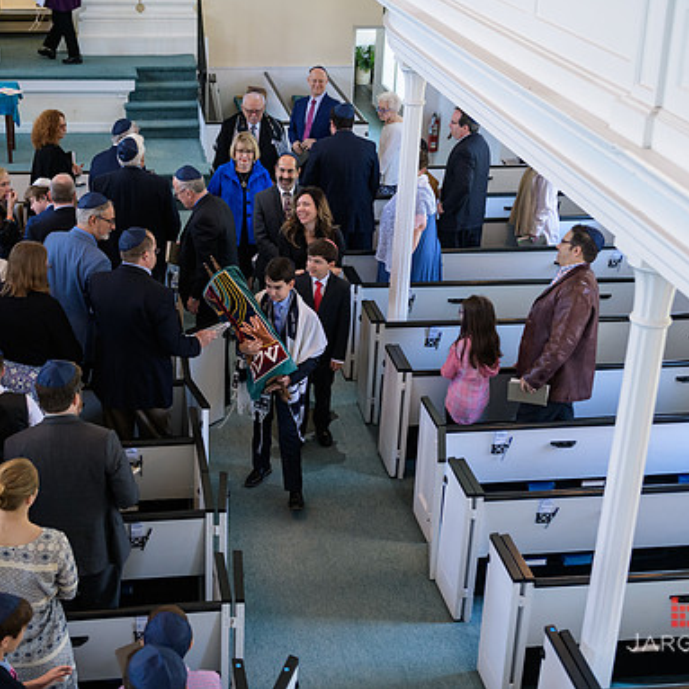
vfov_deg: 31.6
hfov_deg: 31.5
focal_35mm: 54
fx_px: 1216
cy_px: 343
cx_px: 277
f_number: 3.2
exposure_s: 1/200
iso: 1000
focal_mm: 42
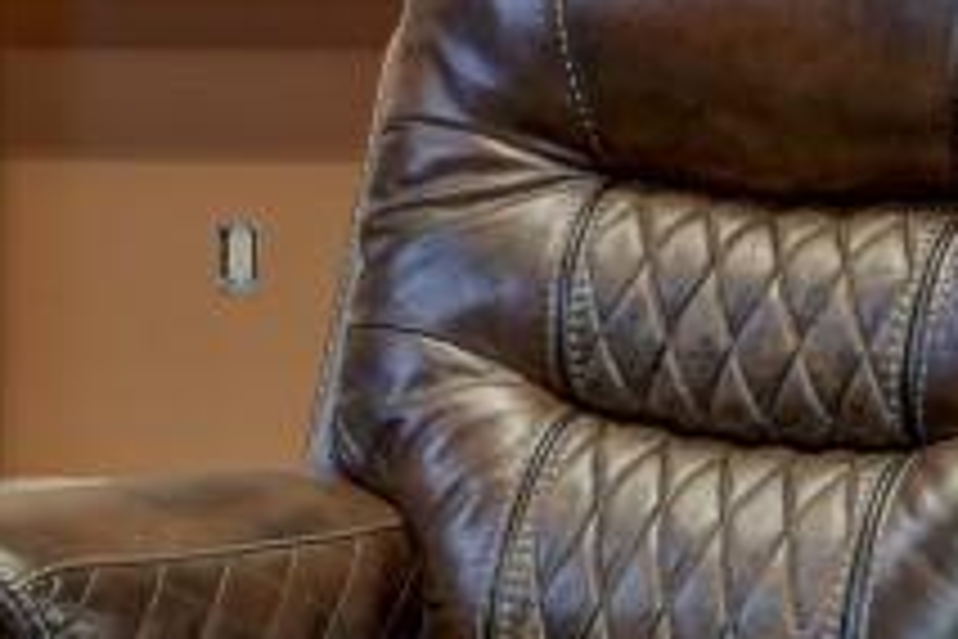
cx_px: -9
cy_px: -418
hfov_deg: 13.8
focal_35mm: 147
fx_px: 3905
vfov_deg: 9.0
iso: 400
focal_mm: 13
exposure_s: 1
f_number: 8
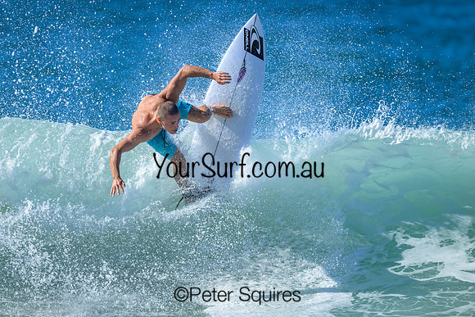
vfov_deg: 1.3
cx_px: 170
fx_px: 14151
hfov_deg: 1.9
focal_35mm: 1072
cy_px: 186
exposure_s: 1/2000
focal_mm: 800
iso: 180
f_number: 6.3
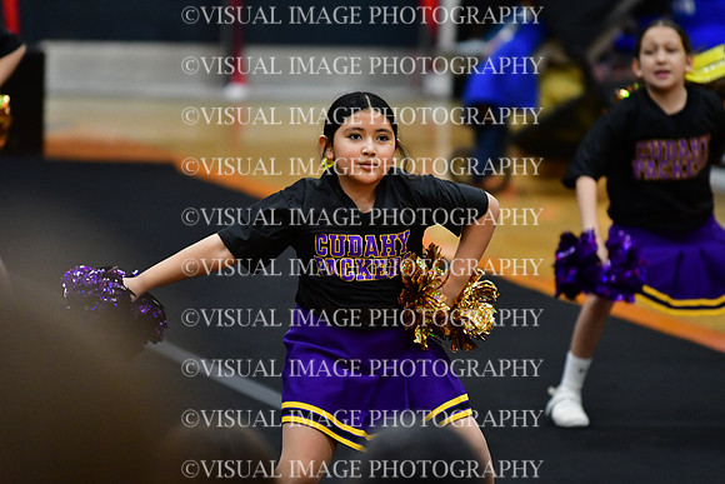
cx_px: 362
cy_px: 242
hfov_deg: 6.9
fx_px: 6043
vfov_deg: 4.6
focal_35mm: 300
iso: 4000
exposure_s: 1/800
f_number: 2.8
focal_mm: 200
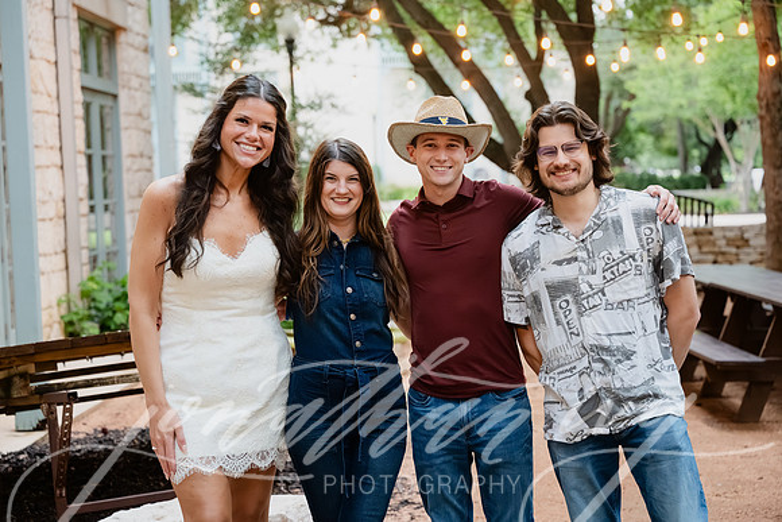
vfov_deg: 20.0
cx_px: 391
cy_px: 261
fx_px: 1477
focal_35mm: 68
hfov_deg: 29.6
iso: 3200
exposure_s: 1/160
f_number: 3.5
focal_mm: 68
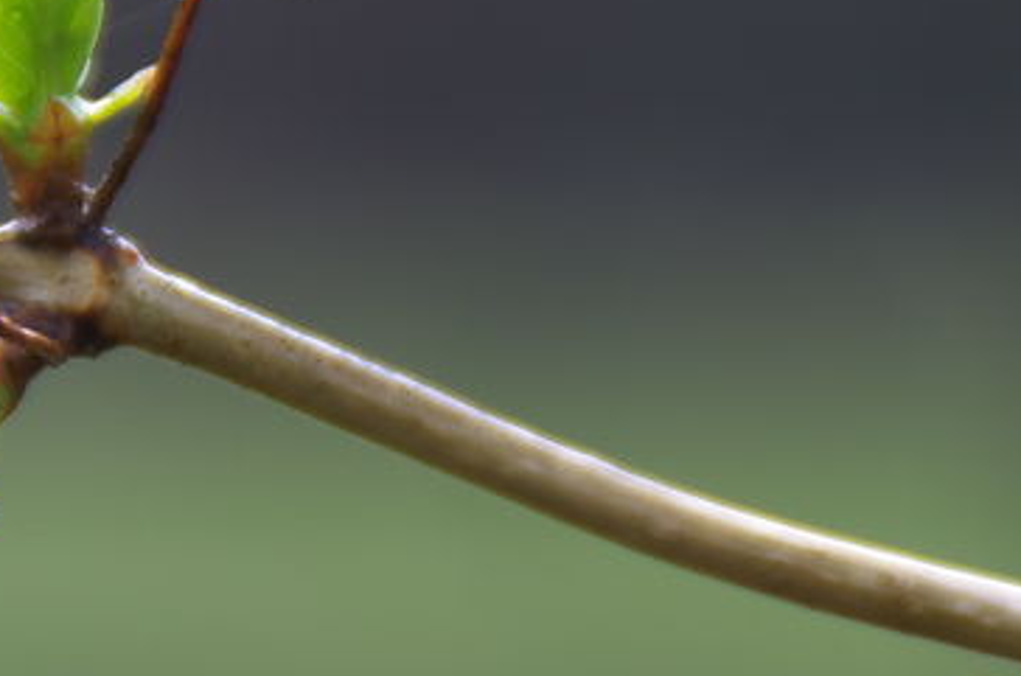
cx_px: 682
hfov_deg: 2.8
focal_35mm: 742
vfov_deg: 1.8
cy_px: 459
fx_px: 20998
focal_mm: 200
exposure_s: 1/80
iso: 400
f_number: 6.3
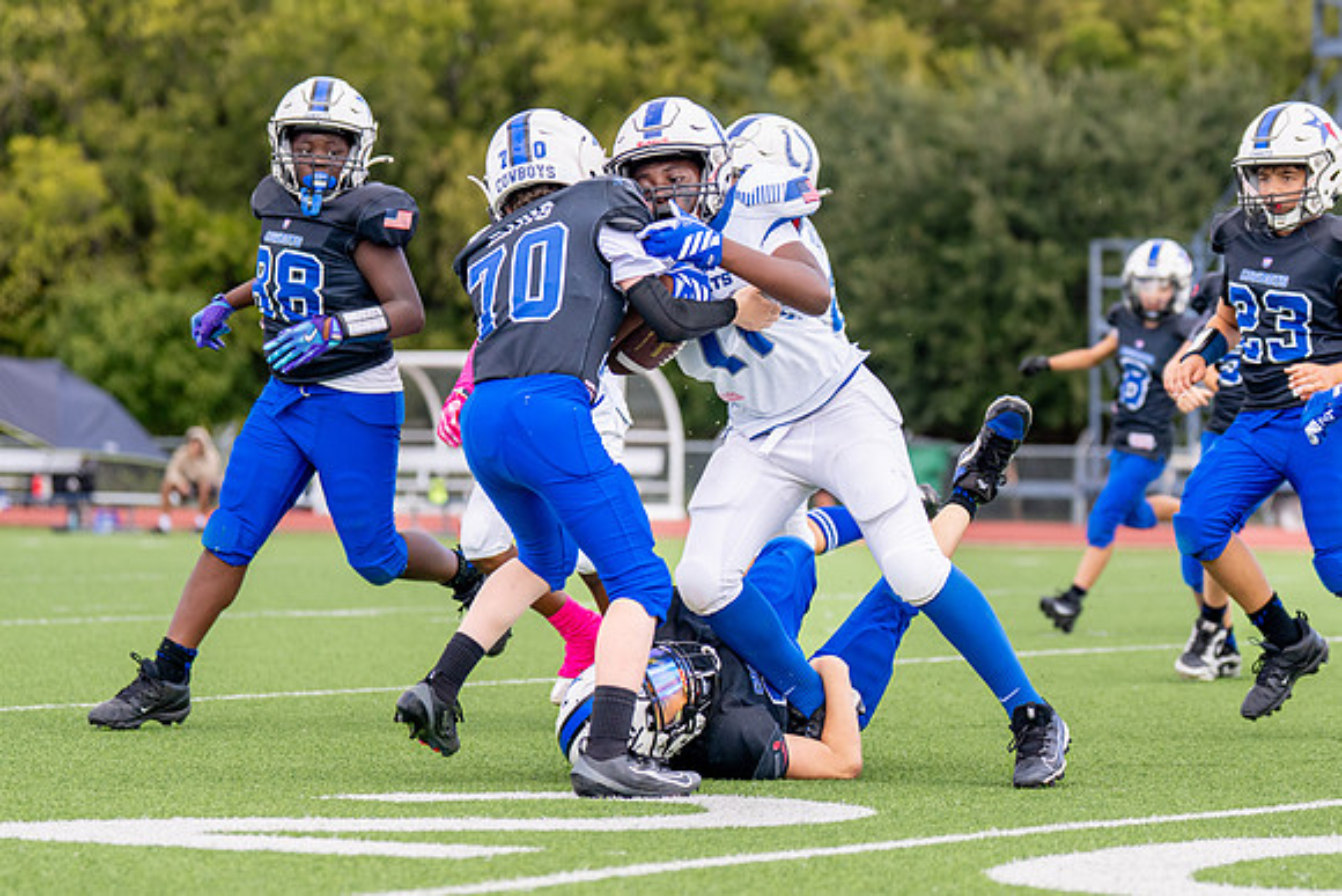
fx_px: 5852
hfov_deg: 13.1
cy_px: 473
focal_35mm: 157
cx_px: 873
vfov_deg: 8.7
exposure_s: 1/3200
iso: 400
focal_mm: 95
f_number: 2.8
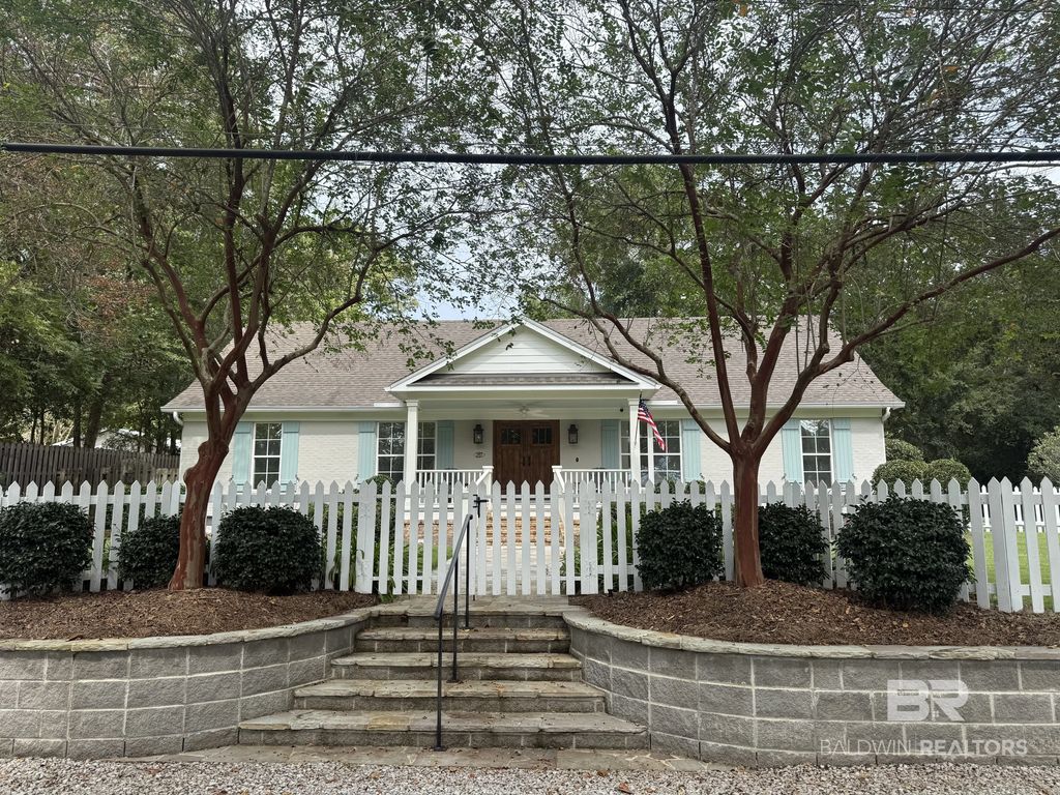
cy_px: 398
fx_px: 735
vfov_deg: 56.8
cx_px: 530
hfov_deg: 71.6
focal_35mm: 24
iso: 80
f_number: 1.78
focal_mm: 6.76
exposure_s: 1/1901
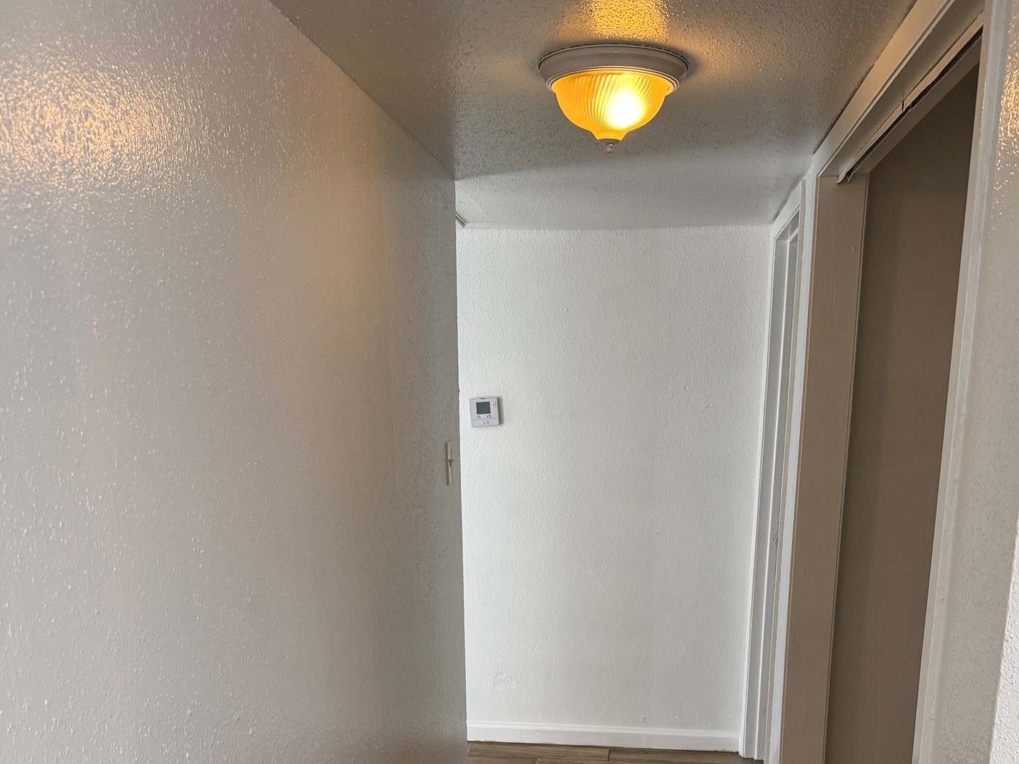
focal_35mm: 35
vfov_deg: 38.3
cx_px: 547
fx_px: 1030
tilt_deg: -13.6
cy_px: 667
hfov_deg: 52.6
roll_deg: -0.4
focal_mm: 6.76
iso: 160
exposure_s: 1/120
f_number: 1.78
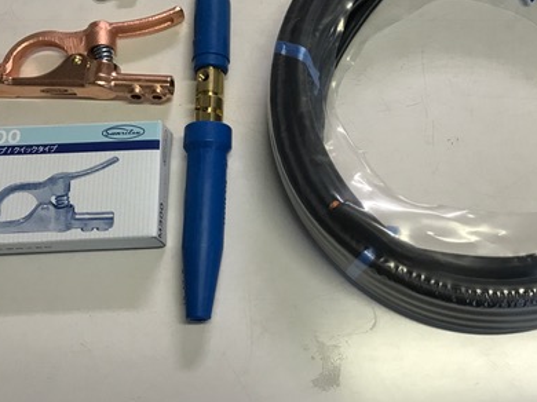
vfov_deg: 31.2
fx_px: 713
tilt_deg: -67.3
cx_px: 333
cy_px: 129
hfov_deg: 41.0
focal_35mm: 46
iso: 32
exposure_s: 1/30
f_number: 1.8
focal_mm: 3.99
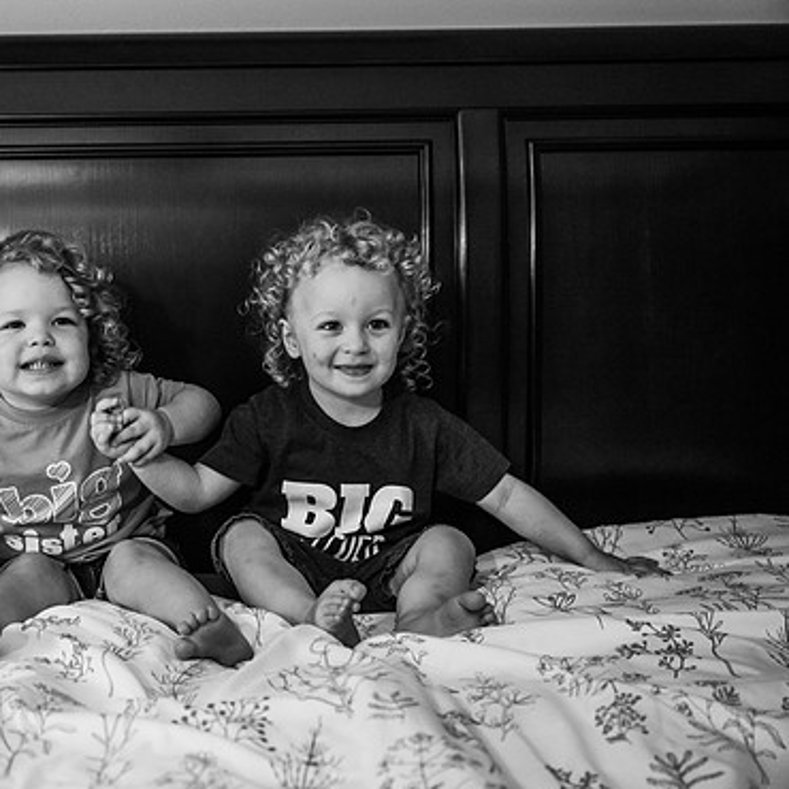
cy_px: 398
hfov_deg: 29.9
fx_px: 1444
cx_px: 173
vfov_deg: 30.6
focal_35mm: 56
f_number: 3.5
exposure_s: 1/250
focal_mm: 42
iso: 1250
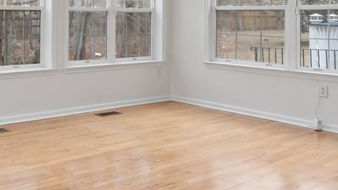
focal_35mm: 47
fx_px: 421
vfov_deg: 24.7
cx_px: -15
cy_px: 22
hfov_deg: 37.9
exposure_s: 1/8
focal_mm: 14
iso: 320
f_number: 11
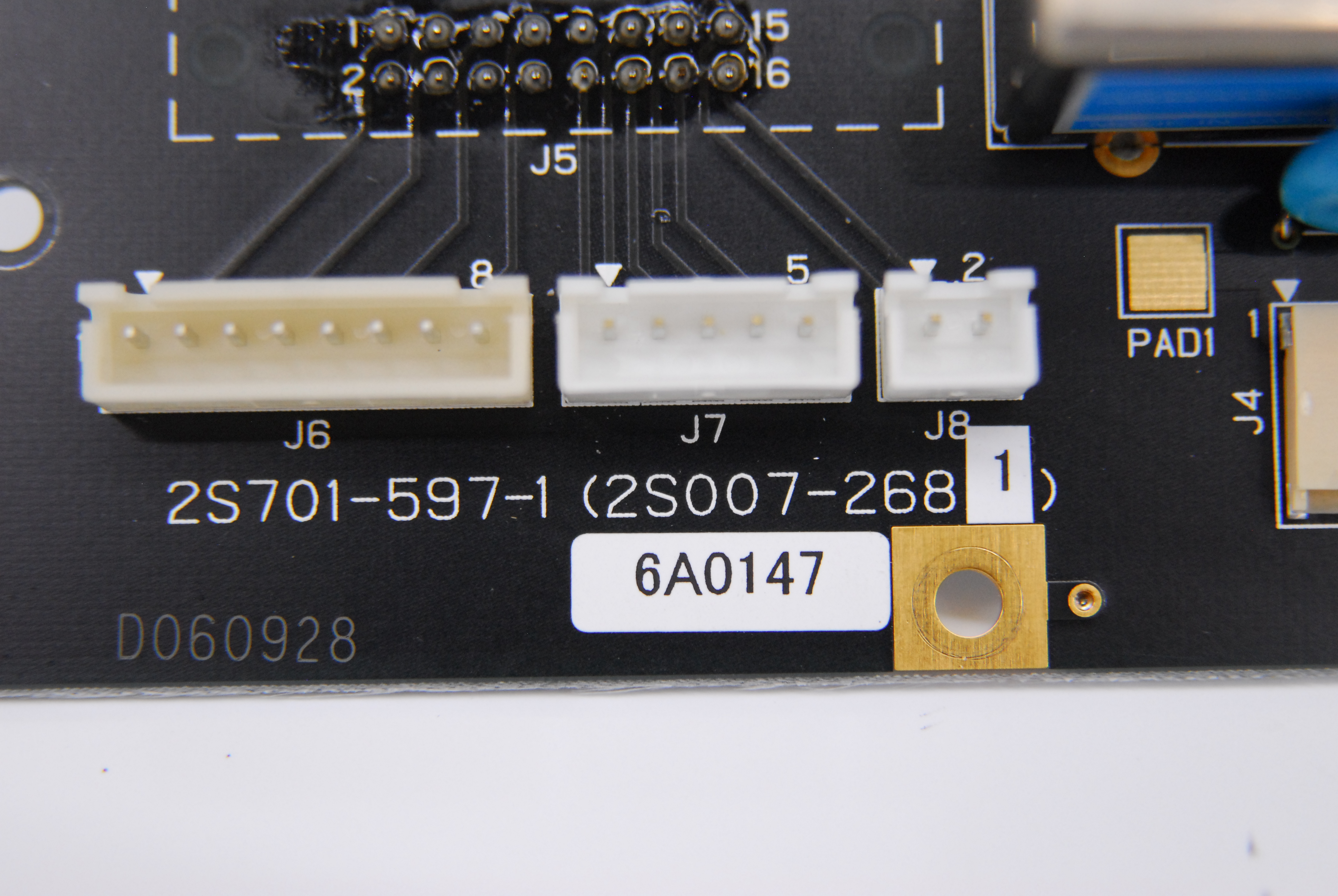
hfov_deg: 19.4
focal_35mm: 105
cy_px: 448
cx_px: 669
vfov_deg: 13.1
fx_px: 3907
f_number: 4
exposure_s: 1/100
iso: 800
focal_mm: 70
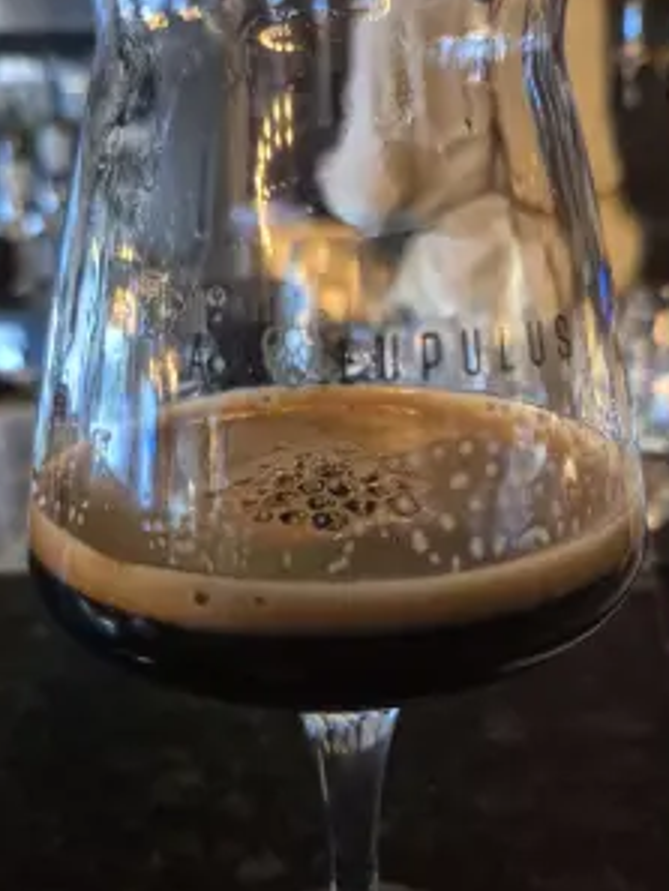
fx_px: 798
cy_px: 489
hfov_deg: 45.3
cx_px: 396
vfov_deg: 58.2
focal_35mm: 31
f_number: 1.8
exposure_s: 1/40
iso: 1600
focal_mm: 5.4
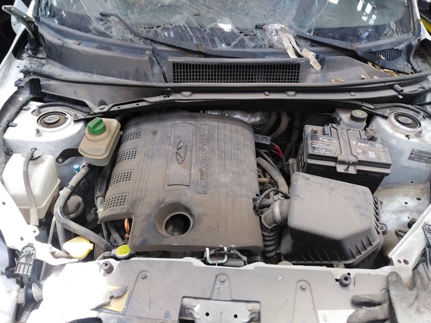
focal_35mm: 26
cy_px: 162
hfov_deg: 67.3
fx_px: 324
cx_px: 216
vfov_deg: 53.1
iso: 346
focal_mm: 3.46
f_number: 2.2
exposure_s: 1/33.3
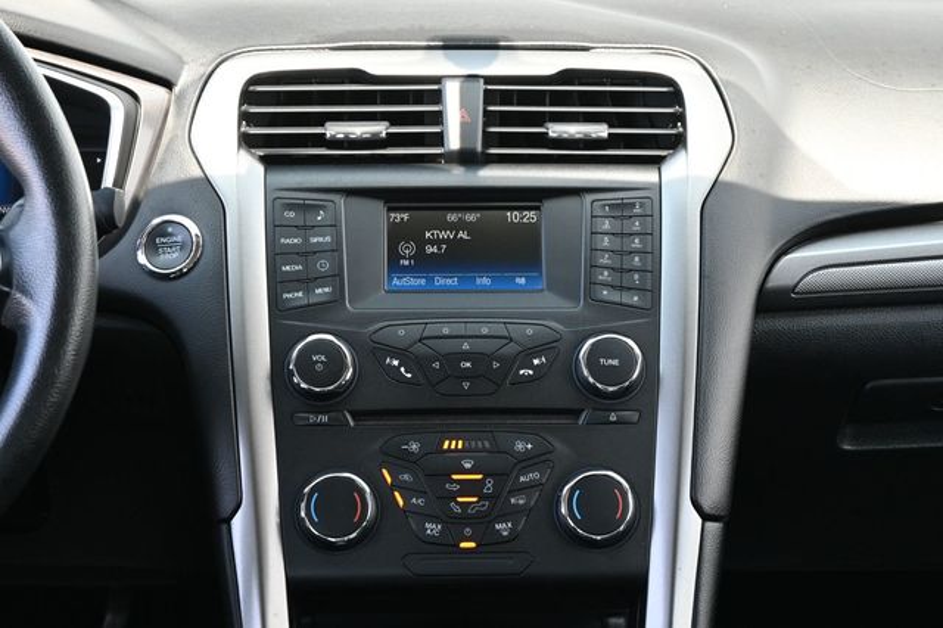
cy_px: 314
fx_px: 1767
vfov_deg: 20.1
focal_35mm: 68
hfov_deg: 29.9
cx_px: 472
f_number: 6
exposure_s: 1/125
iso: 800
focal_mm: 45
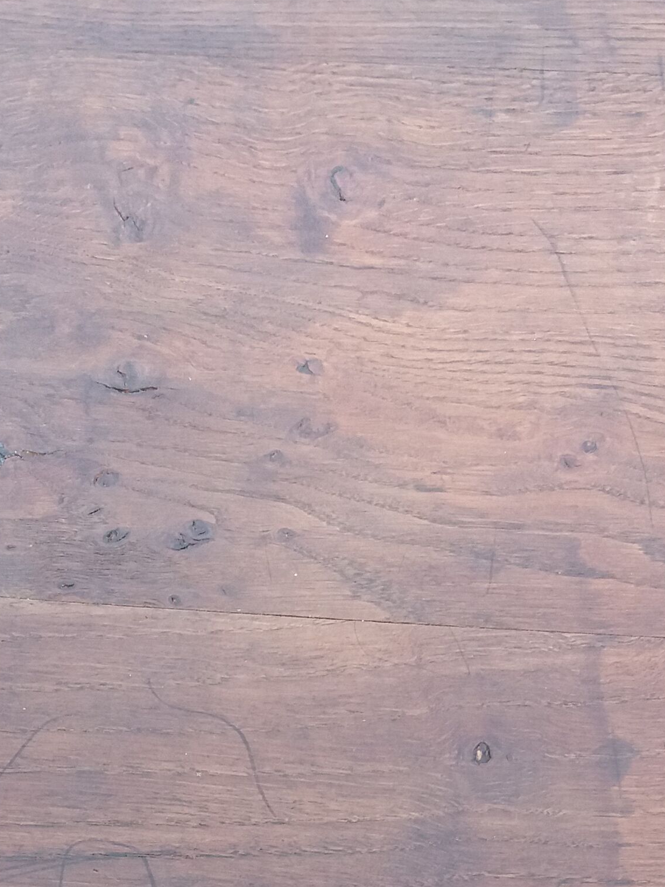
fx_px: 1946
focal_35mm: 76
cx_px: 232
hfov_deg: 19.3
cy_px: 1074
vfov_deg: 23.4
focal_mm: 3.7
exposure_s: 1/232
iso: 64
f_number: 1.9
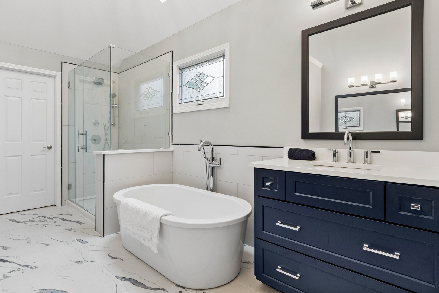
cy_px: 146
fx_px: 219
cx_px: 220
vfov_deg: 67.4
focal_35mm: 18
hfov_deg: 90.0
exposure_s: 1/50
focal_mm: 12
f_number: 8
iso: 250
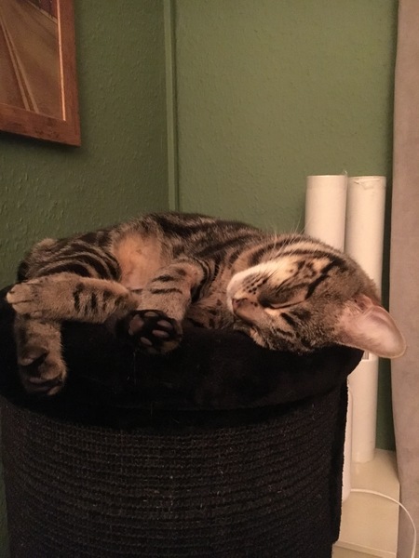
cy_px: 279
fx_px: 468
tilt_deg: -7.7
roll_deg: +0.3
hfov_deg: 48.2
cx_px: 210
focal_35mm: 29
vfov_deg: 61.7
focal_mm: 4.15
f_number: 2.2
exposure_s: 1/17
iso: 1250
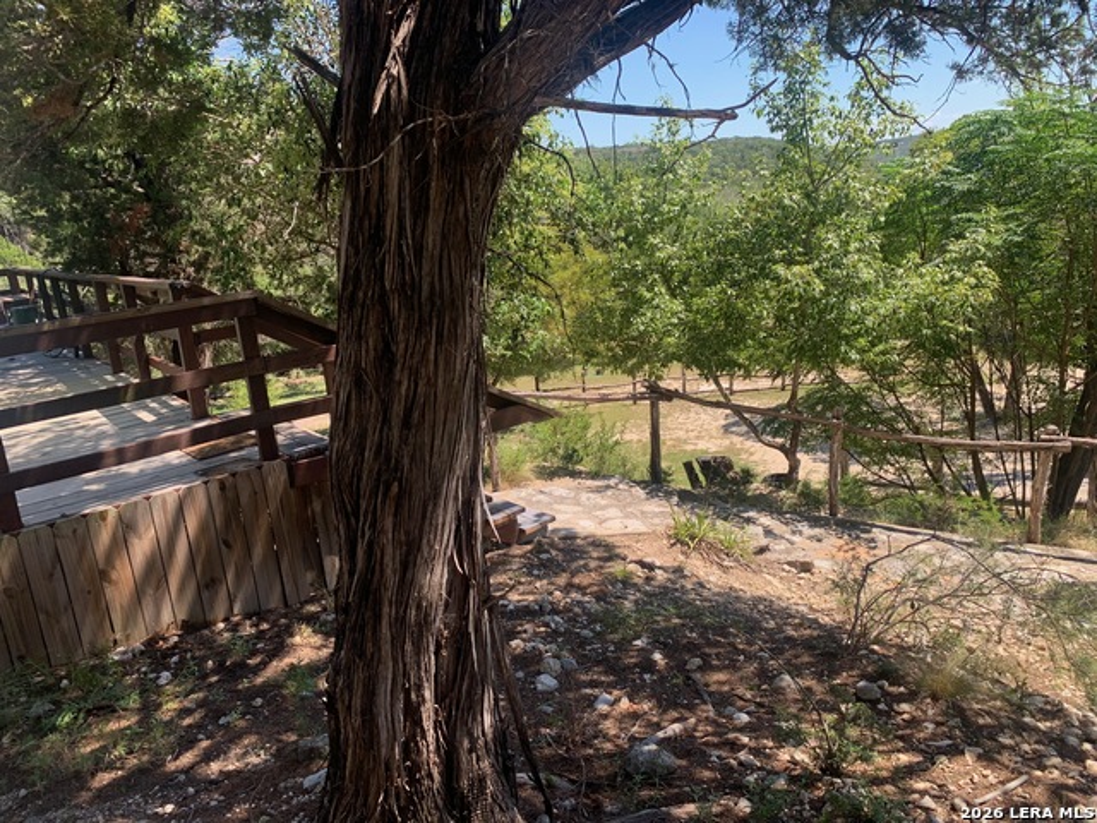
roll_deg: +5.5
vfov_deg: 53.1
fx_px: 824
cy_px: 412
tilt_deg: -14.2
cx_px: 548
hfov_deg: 67.3
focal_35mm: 26
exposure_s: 1/555
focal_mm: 4.25
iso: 25
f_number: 1.8
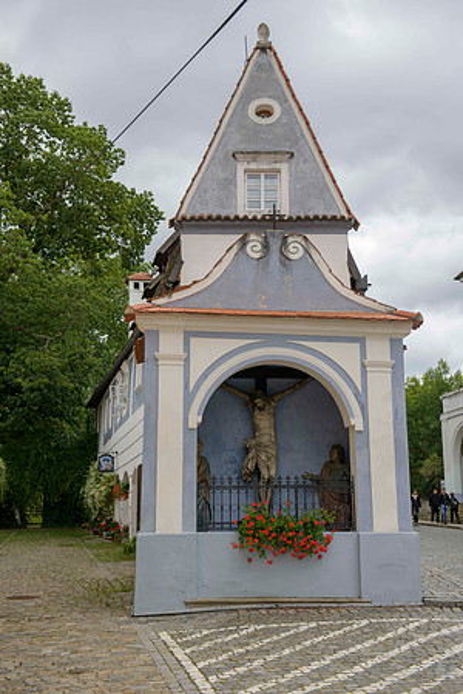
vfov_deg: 44.5
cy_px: 347
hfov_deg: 30.5
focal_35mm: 44
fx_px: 849
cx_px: 232
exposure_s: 1/200
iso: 64
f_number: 4.5
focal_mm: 44
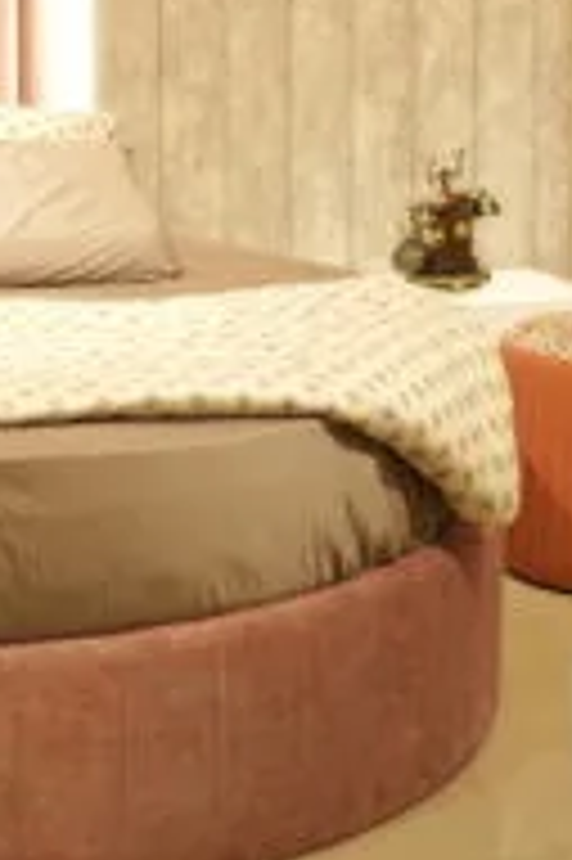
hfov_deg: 12.1
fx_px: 2626
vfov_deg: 18.0
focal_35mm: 110
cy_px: -50
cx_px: -135
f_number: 1.4
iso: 200
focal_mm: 35
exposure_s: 1/100
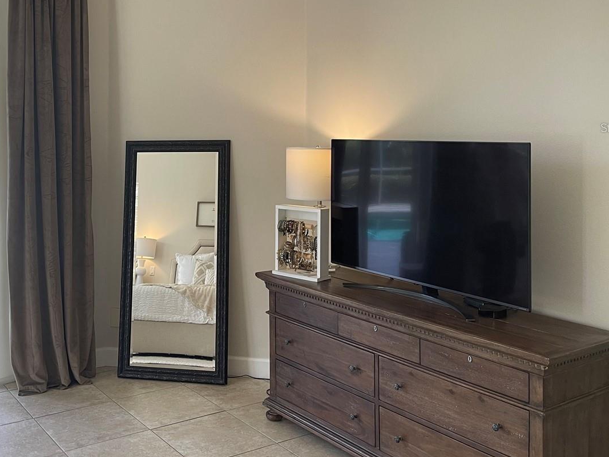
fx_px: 686
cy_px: 127
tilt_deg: -0.5
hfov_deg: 47.0
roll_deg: -0.1
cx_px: 198
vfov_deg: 36.2
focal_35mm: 39
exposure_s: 1/60
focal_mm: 5.1
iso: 100
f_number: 1.6
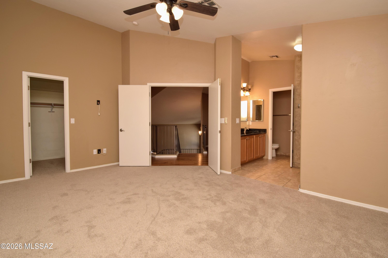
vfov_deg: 77.3
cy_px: 129
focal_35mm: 15
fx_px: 162
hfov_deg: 100.4
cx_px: 194
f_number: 9
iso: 400
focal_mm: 10
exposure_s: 1/50
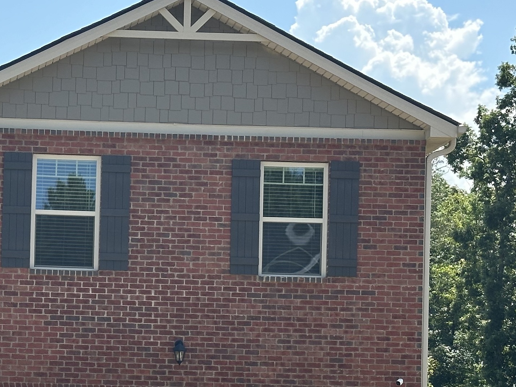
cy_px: 362
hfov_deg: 18.6
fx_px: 1535
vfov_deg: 14.2
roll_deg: -1.6
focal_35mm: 103
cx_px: 6
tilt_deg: +3.5
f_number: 1.78
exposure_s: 1/2667
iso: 64
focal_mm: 6.86
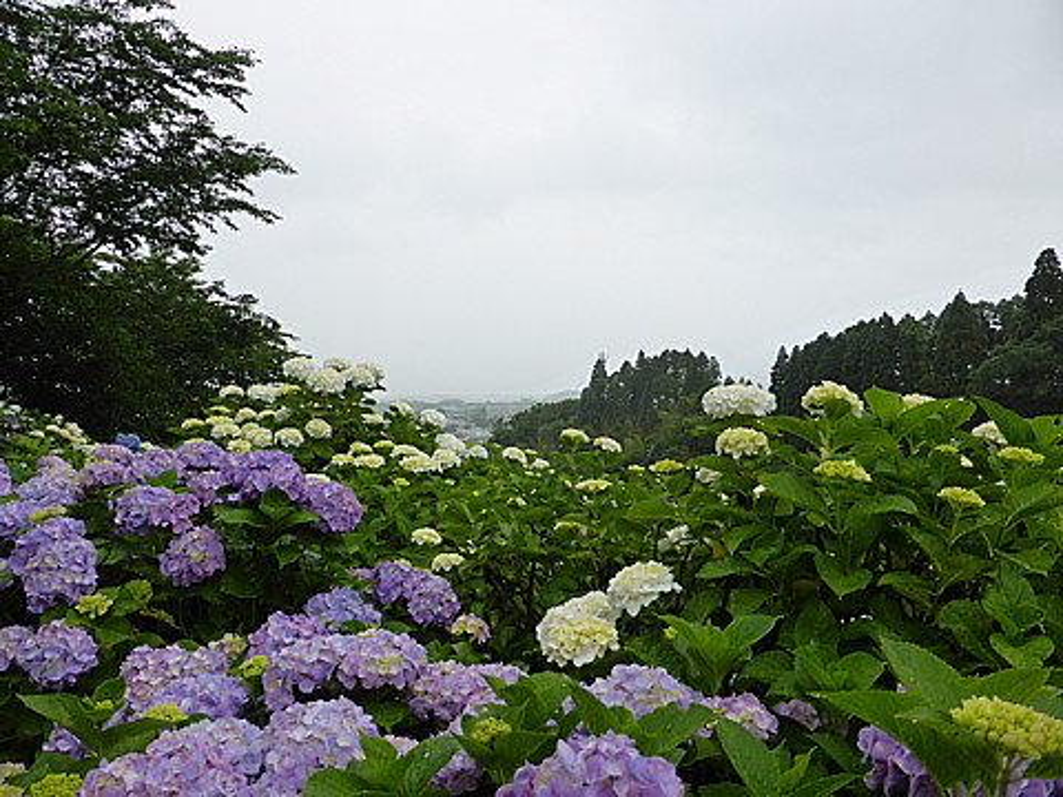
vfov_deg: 56.8
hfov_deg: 71.6
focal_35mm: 24
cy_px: 398
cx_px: 532
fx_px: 737
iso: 160
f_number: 3.3
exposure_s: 1/250
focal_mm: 4.3
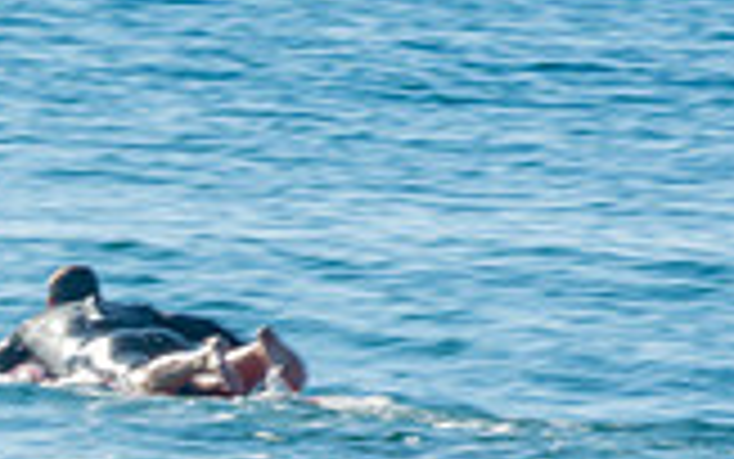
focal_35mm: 1685
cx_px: -383
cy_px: 740
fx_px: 33718
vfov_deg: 0.8
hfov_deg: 1.2
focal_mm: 310
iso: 100
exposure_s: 1/30
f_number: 25
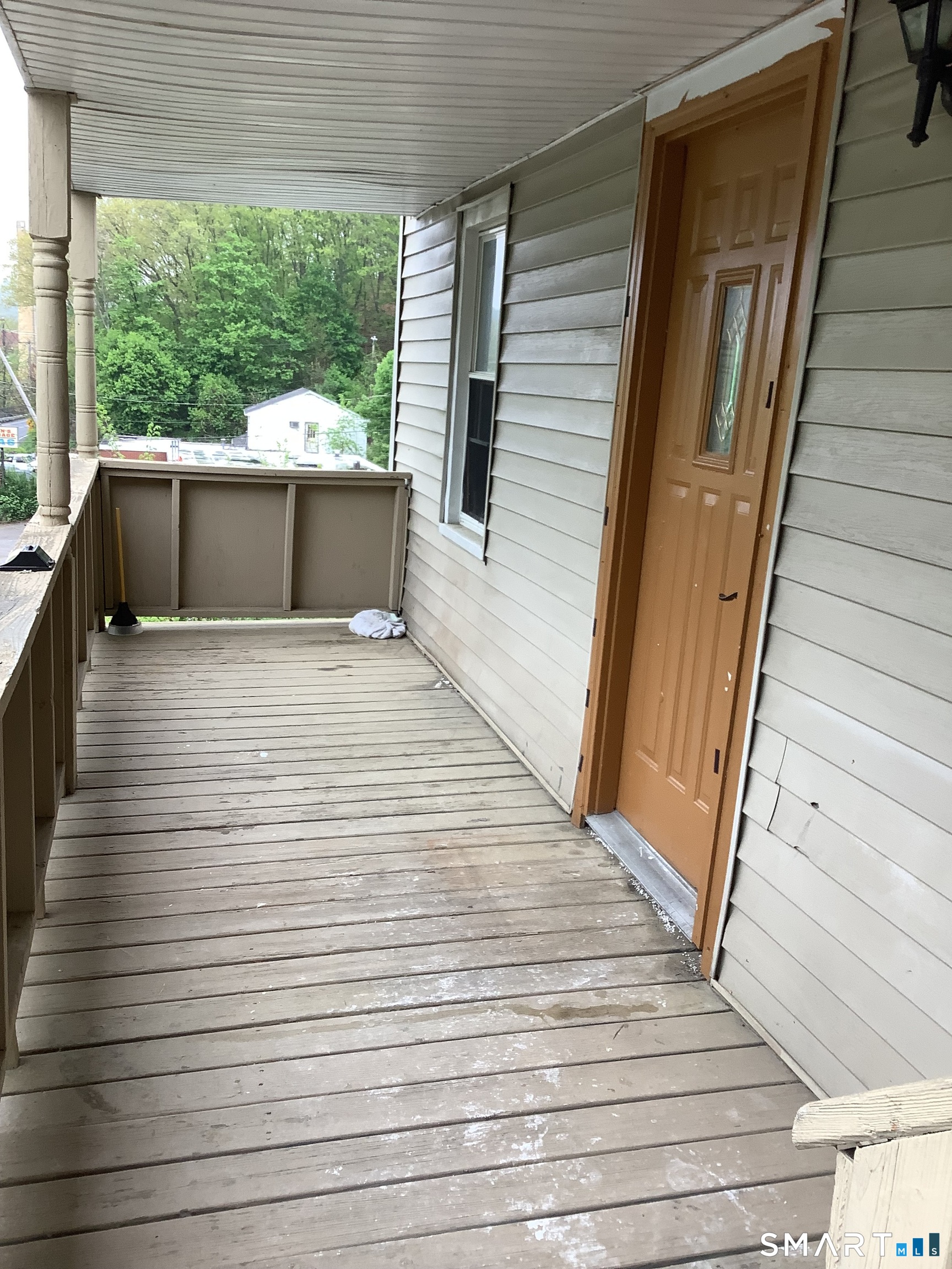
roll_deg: -3.3
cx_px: 476
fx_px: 1137
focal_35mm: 31
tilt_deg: -13.4
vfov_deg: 58.4
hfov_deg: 45.4
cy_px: 634
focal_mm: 3.3
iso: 50
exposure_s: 1/60
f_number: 2.4
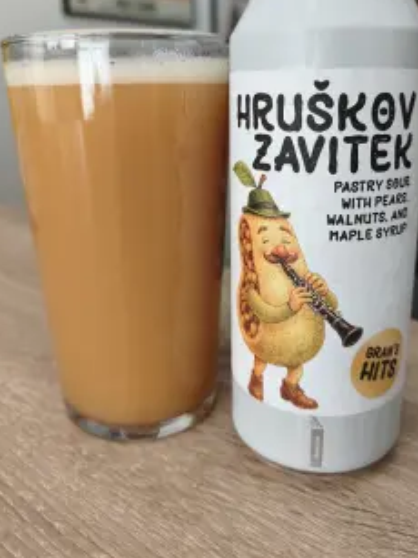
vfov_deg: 59.3
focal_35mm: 30
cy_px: 214
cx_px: 222
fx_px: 483
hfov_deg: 46.7
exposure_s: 1/50
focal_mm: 6.06
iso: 800
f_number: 1.7
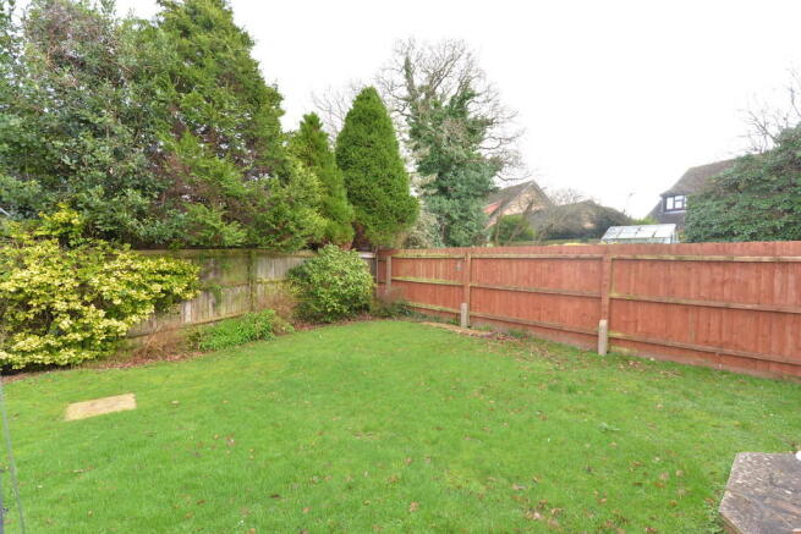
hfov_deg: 100.4
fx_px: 334
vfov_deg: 77.4
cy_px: 267
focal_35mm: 15
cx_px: 400
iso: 640
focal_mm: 15
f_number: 7.1
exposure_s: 1/60
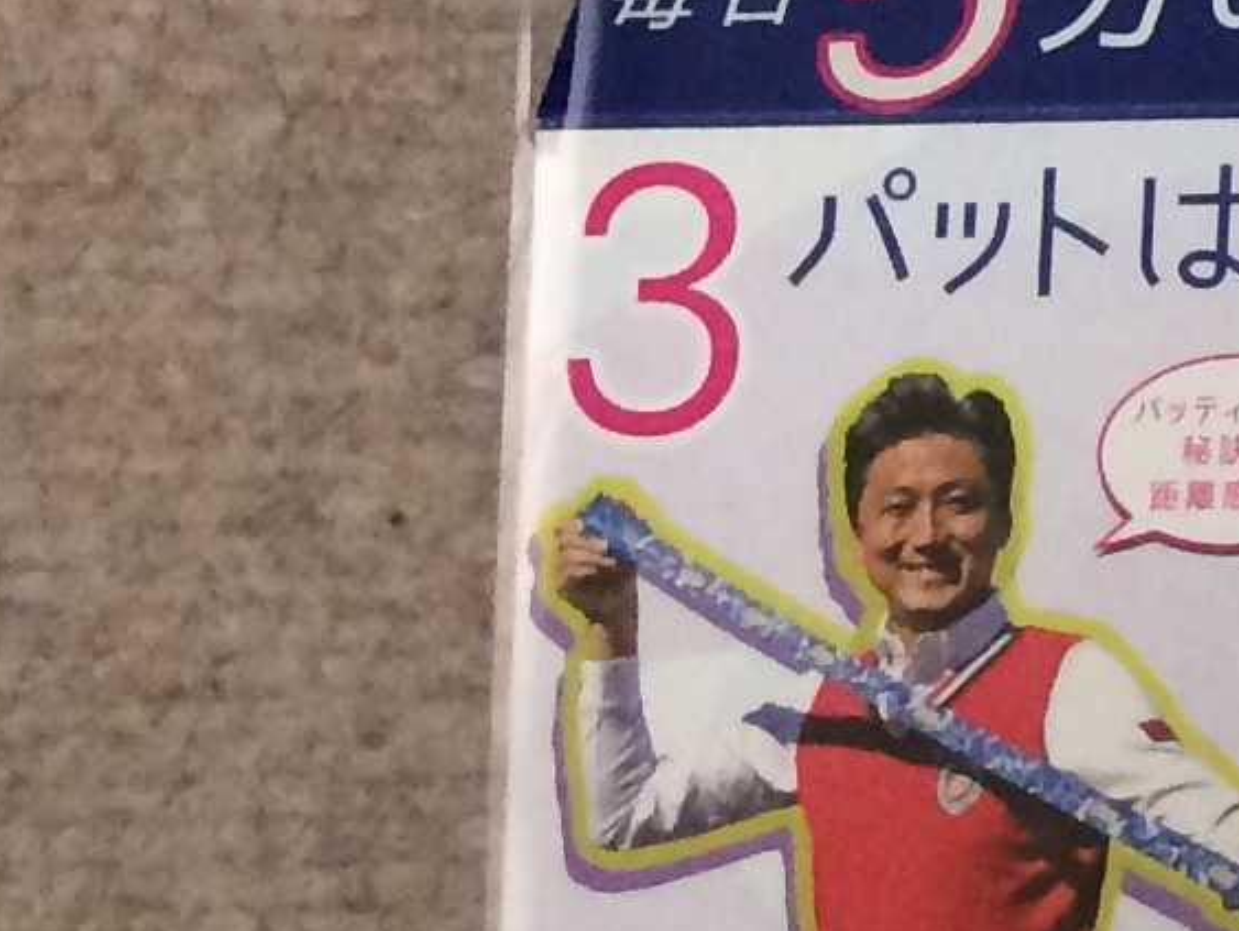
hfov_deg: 10.0
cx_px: 3138
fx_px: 6017
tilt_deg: -83.6
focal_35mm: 168
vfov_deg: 8.2
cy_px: -1294
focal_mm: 4.15
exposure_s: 1/30
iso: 100
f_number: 2.2
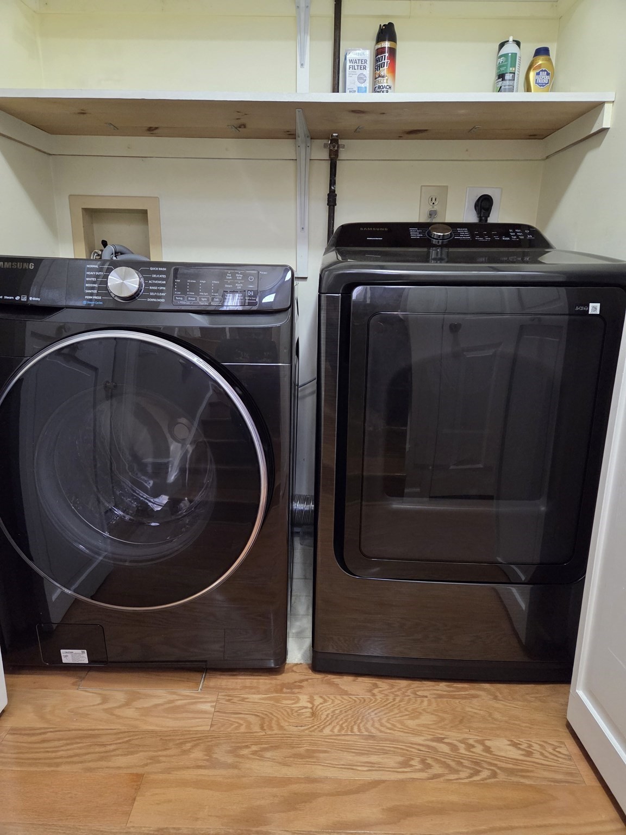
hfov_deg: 58.9
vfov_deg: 73.9
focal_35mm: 23
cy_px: 418
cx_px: 313
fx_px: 555
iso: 1250
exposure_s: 1/120
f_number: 1.8
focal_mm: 5.4
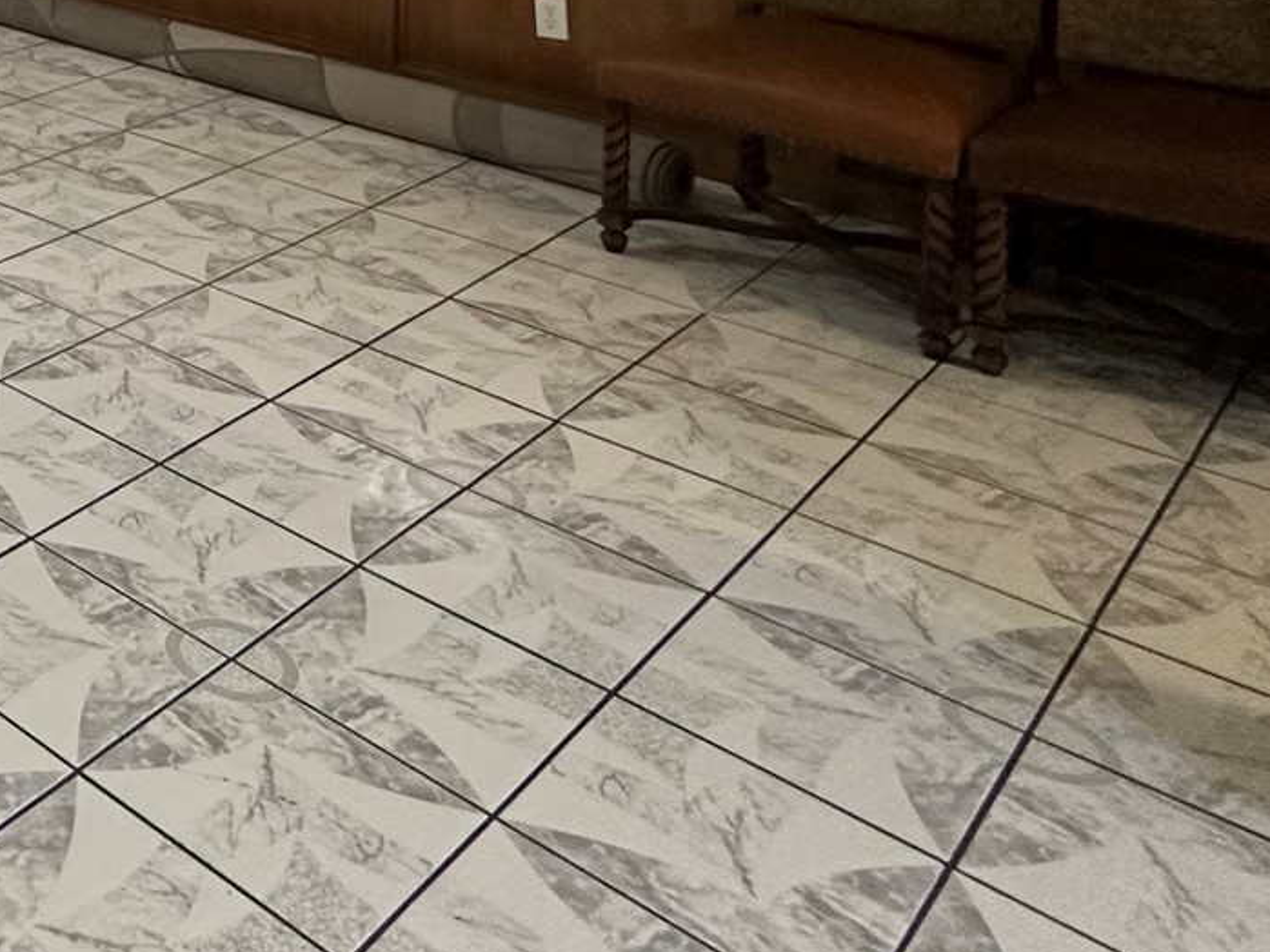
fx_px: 1504
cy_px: -302
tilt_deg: -3.7
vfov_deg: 28.5
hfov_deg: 32.8
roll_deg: +1.3
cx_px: -416
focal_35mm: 41
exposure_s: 1/60
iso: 320
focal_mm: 2.22
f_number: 2.2
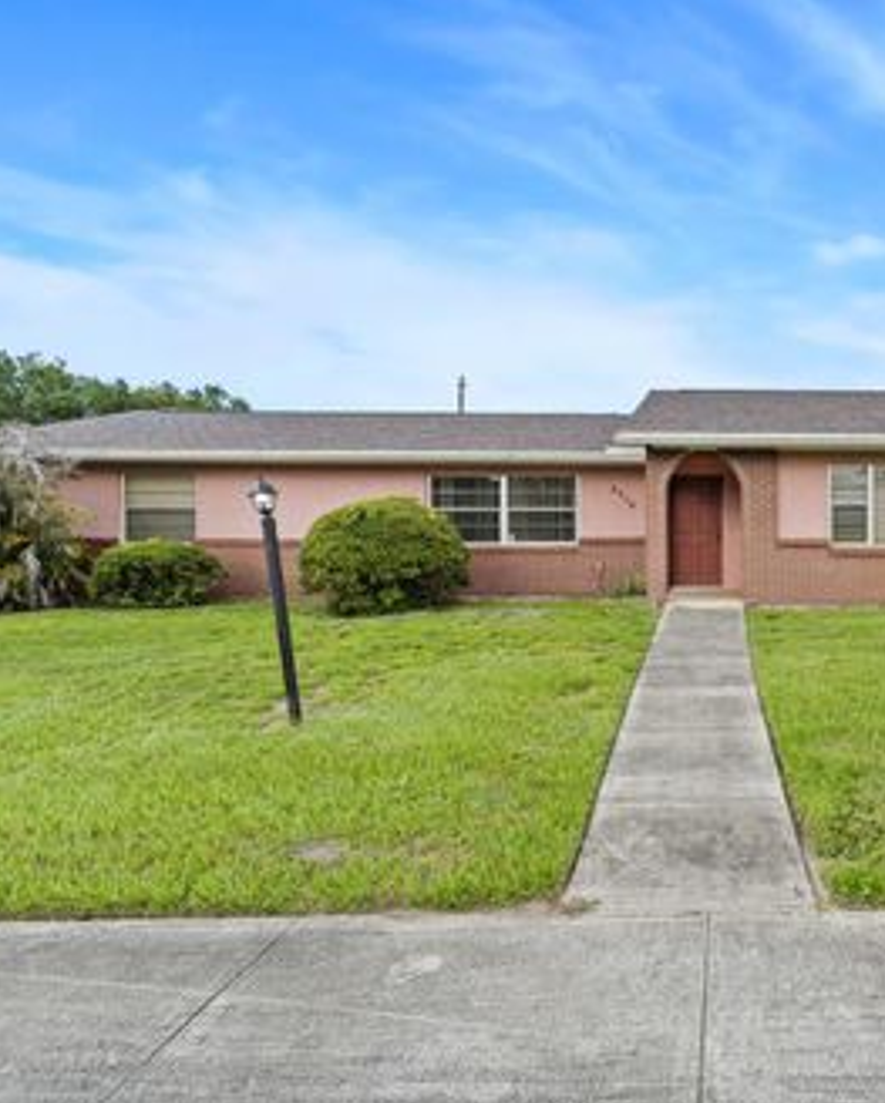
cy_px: 557
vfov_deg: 80.3
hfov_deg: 61.8
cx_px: 723
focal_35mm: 20
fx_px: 654
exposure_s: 1/20
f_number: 9
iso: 250
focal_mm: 14
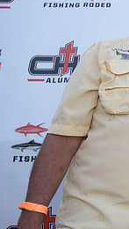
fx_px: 424
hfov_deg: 15.0
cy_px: 103
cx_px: 233
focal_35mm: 70
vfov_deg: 30.1
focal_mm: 30
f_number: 4.5
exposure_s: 1/500
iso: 250
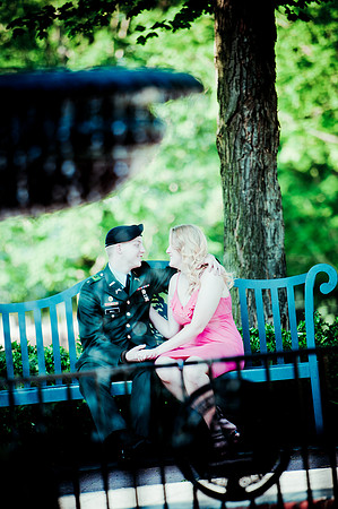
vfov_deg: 6.9
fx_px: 4234
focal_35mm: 300
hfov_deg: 4.6
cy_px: 254
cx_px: 169
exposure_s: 1/250
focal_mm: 200
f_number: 2.8
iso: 200
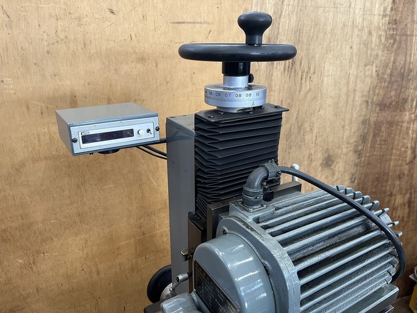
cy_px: 156
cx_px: 208
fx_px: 313
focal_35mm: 26
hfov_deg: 67.3
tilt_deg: -20.5
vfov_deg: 53.1
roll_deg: +0.0
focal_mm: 5.1
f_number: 1.6
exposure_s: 1/101
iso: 125
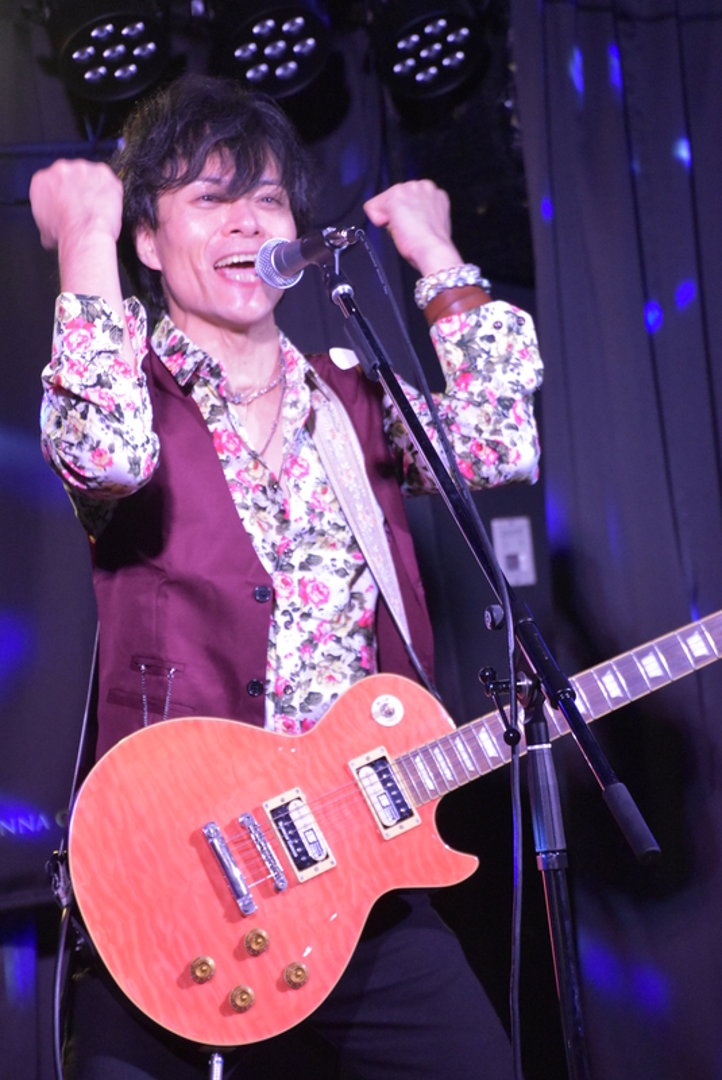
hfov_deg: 11.7
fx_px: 3512
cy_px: 540
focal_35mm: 117
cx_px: 361
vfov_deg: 17.5
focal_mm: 78
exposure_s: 1/60
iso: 4500
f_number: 5.3
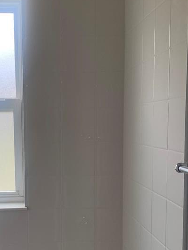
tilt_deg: -5.1
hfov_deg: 24.6
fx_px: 427
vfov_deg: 32.5
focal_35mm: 59
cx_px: 53
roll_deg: -0.1
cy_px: 164
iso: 40
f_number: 1.8
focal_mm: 4.25
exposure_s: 1/121
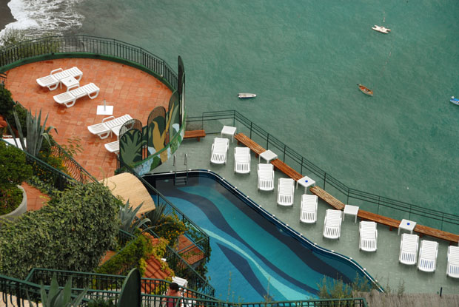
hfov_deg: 14.4
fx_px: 1819
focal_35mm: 142
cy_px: 154
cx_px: 230
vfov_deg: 9.7
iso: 160
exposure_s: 1/160
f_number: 6.3
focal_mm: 95
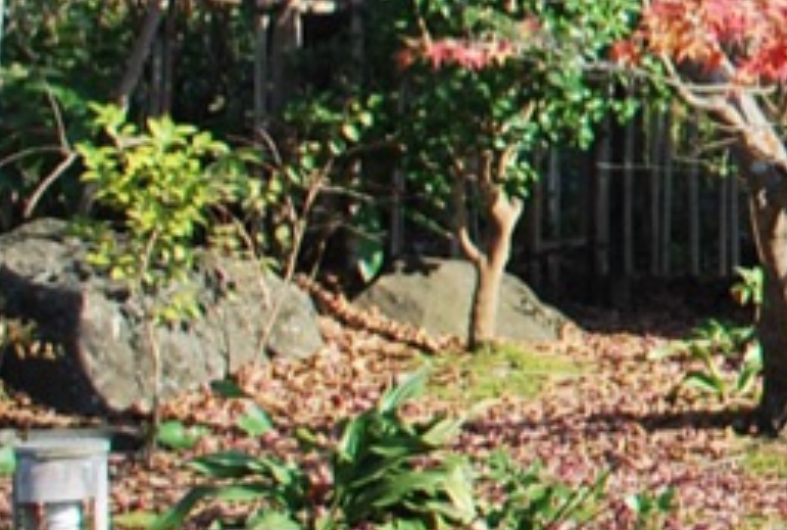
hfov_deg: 10.5
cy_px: -89
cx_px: 1865
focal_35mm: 168
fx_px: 3683
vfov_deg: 8.2
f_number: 7.1
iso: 100
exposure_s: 1/200
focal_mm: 18
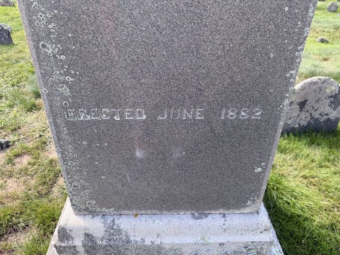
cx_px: 170
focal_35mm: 24
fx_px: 236
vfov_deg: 56.8
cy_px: 128
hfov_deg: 71.6
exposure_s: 1/627
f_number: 1.78
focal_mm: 6.76
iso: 100
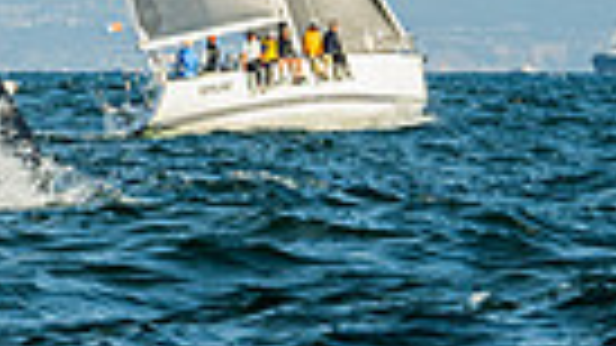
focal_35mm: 522
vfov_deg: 2.3
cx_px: -407
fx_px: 8525
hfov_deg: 4.1
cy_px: -459
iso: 250
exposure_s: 1/320
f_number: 6.3
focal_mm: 96
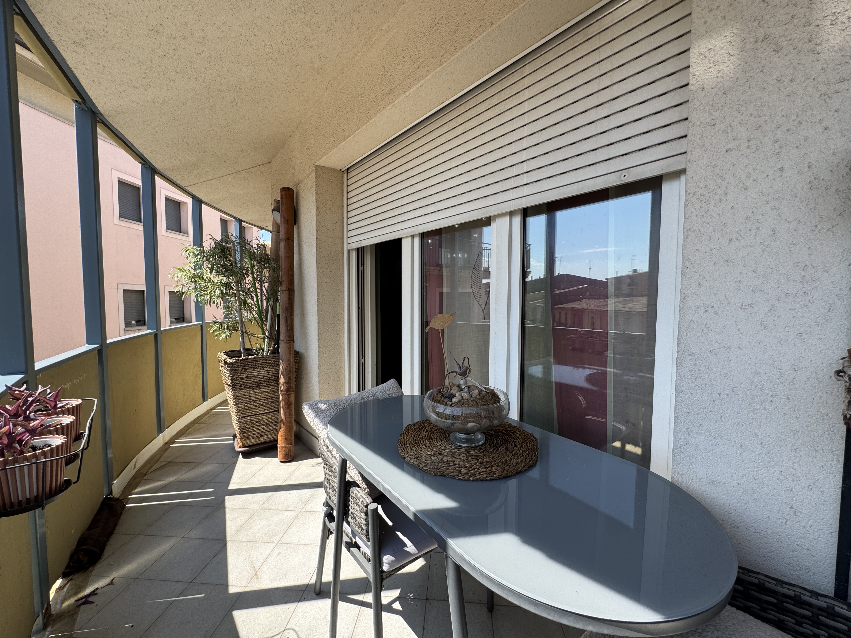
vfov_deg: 85.7
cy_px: 319
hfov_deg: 102.1
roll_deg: +0.0
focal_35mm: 14
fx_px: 344
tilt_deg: -3.9
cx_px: 426
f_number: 2.2
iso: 40
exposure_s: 1/537
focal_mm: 2.22
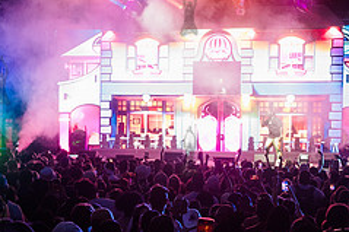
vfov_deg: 16.0
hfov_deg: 23.9
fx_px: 823
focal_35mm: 85
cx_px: 188
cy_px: 151
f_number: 3.2
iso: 4000
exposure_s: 1/400
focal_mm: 35
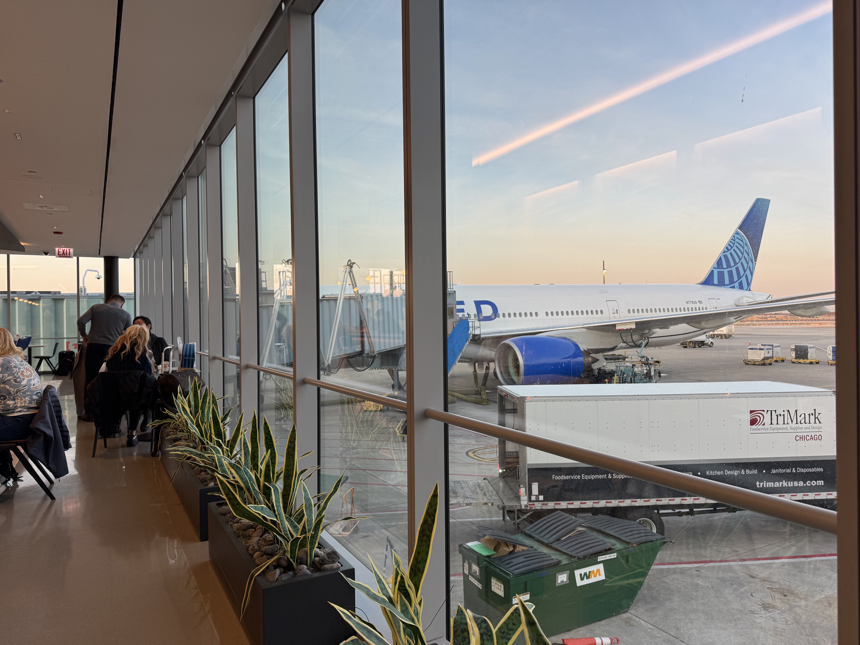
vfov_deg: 56.8
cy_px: 322
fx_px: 596
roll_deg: +0.2
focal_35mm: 24
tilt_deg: -0.5
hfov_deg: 71.6
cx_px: 430
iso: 64
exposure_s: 1/146
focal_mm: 6.76
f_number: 1.78
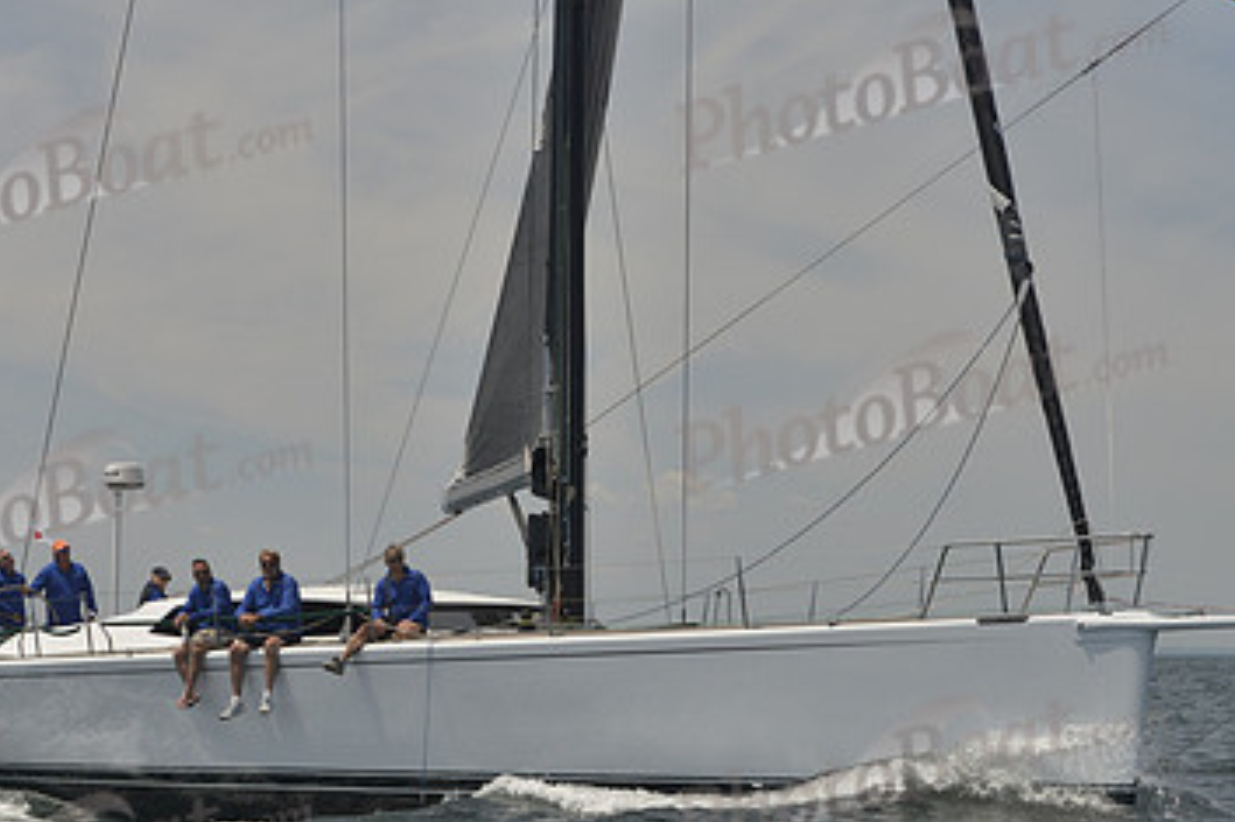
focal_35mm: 115
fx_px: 3943
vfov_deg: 11.9
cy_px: 635
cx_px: 497
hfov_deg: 17.8
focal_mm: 70
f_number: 8
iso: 400
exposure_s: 1/800
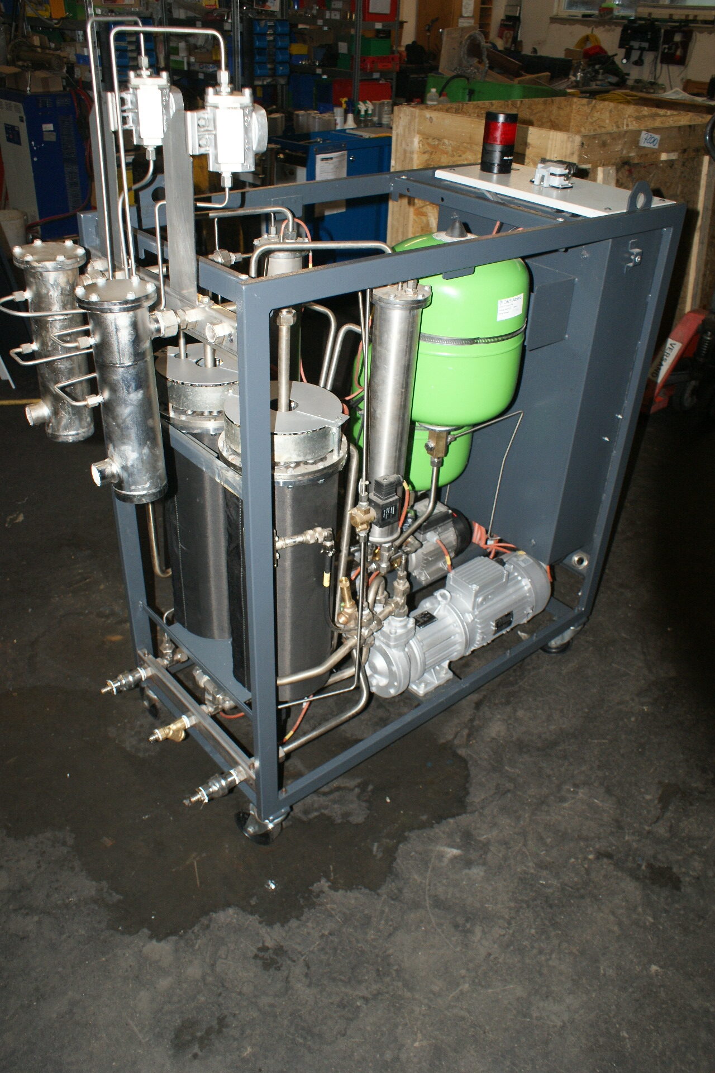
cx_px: 358
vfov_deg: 67.4
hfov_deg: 47.9
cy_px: 536
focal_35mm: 27
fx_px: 804
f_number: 5.6
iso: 400
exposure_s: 1/60
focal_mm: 18
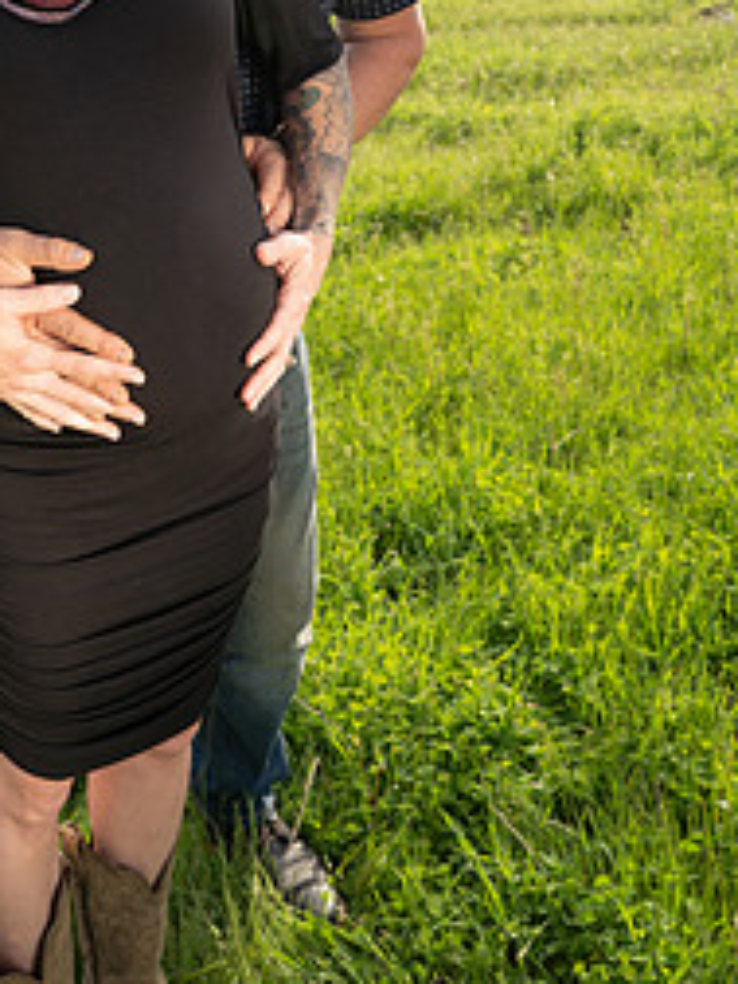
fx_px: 1364
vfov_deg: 37.3
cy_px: 113
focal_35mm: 48
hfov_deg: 29.8
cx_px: 195
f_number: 6.3
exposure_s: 1/125
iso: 100
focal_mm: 28
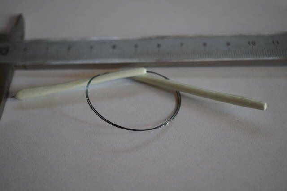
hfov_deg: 43.7
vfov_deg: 29.8
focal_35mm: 45
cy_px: 96
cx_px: 144
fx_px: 358
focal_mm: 30
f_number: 4
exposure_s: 1/60
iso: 400
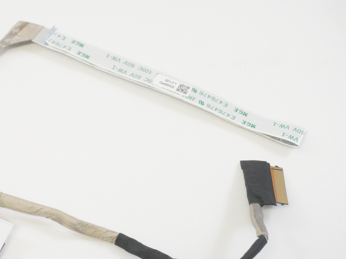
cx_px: 88
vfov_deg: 16.2
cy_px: 174
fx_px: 909
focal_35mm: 91
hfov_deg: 21.4
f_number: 5.6
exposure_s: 1/250
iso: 5000
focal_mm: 34
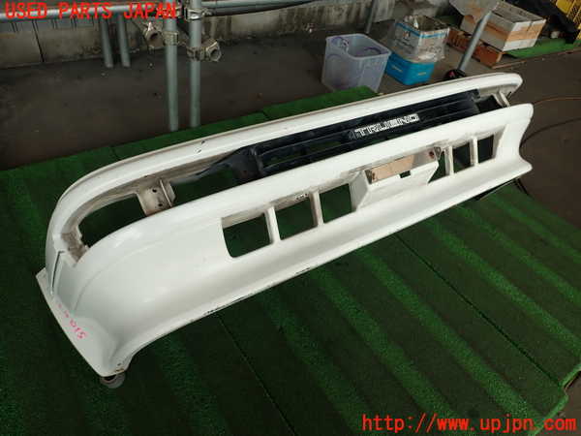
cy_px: 218
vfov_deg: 54.9
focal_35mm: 25
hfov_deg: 69.4
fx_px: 420
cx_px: 290
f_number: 2.8
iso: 100
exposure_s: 1/250
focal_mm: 4.5
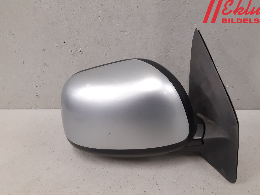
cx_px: 145
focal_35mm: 29
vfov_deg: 48.1
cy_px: 108
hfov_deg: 61.5
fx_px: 218
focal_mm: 3.93
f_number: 1.7
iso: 160
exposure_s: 1/50
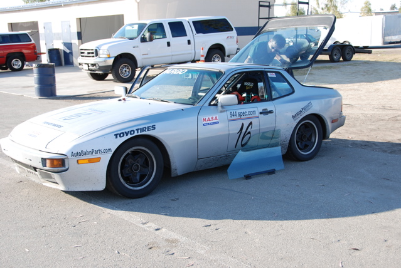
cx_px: 200
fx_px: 535
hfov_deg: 41.1
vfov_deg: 28.2
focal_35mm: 48
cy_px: 134
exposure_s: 1/125
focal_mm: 32
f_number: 5.6
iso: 100
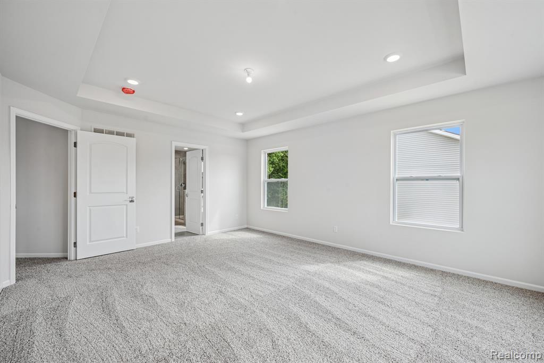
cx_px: 272
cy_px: 182
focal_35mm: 14
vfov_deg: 81.2
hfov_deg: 104.2
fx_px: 212
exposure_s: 1/6
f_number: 9
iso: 80
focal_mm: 14
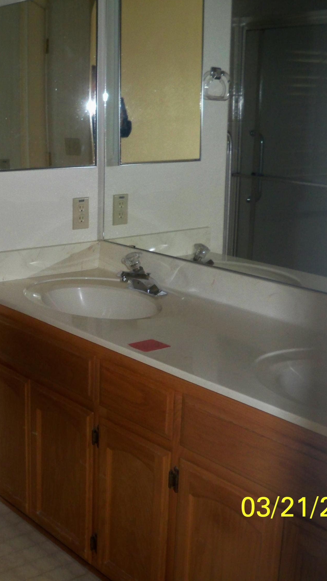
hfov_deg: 23.1
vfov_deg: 40.6
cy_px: 290
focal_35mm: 51
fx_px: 786
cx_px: 51
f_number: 3.1
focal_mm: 6.3
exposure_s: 1/60
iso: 200
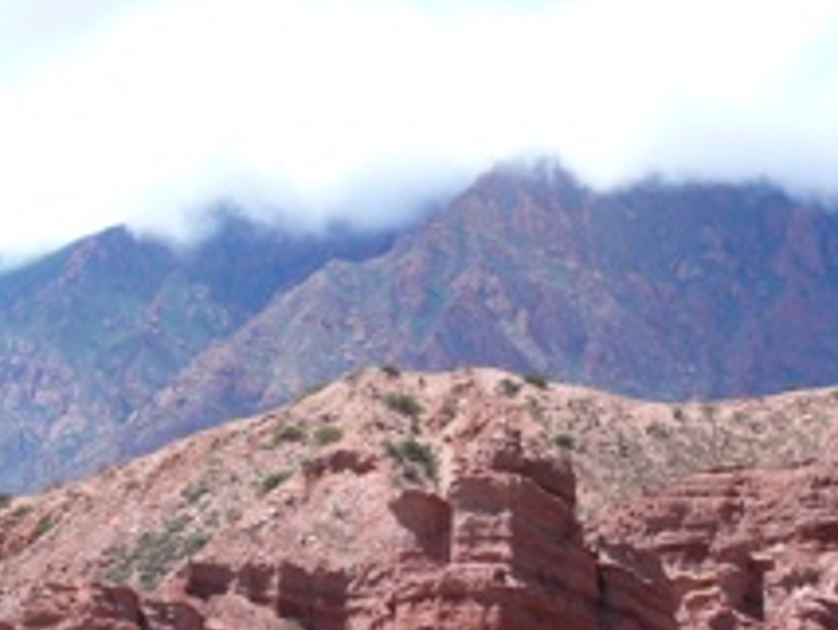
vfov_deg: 8.0
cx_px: 200
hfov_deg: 10.7
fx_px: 4484
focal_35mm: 185
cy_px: 626
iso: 100
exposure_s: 1/320
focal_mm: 13.9
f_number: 5.6
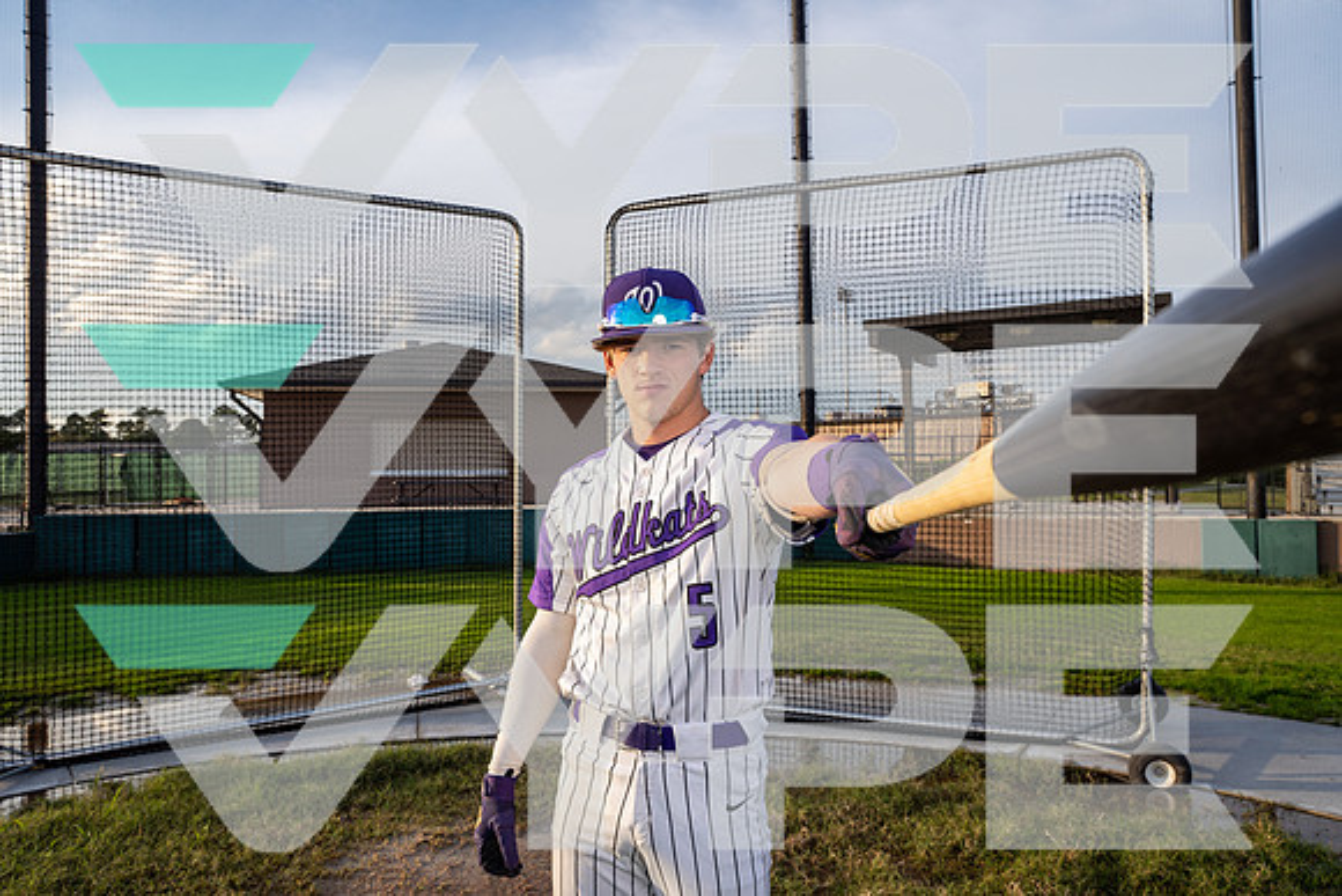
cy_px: 448
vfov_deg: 53.2
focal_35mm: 24
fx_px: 895
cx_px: 671
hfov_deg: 73.7
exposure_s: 1/320
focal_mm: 24
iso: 250
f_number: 6.3
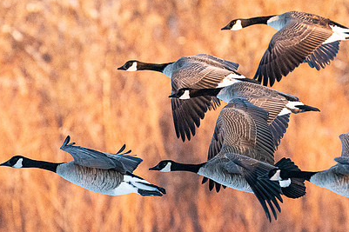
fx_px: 10504
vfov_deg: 1.3
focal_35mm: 1084
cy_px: 77
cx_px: 199
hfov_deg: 1.9
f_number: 7.1
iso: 6400
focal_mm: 500
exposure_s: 1/2000
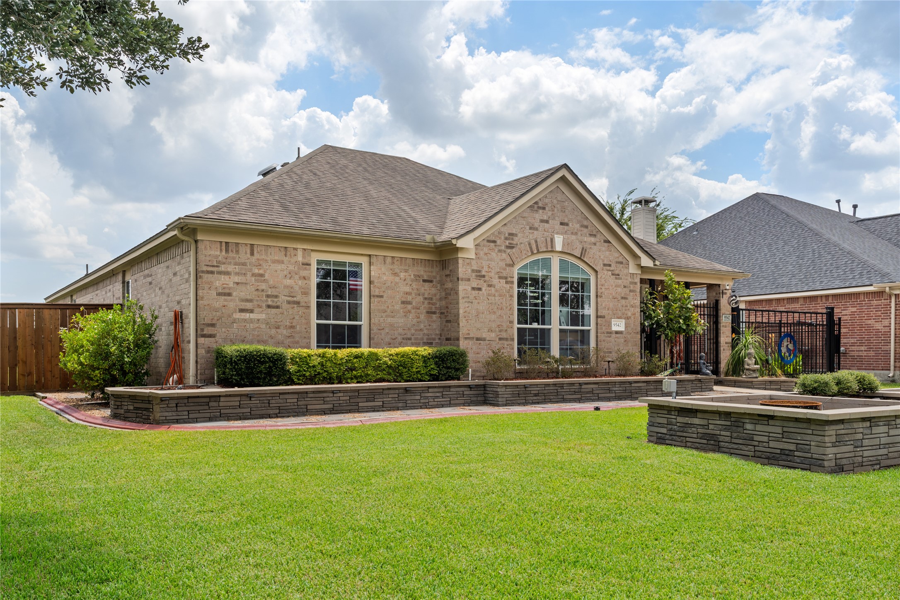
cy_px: 300
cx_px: 450
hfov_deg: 64.6
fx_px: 712
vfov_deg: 45.7
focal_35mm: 28
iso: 100
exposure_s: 1/60
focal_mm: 28.5
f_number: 11
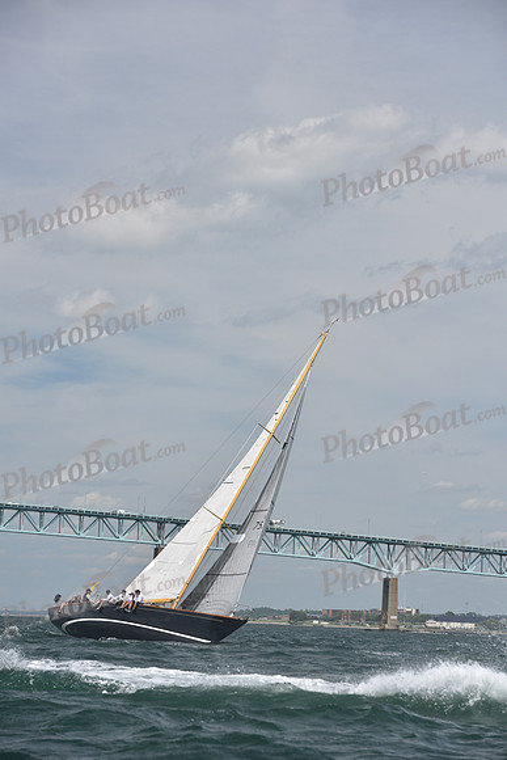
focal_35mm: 130
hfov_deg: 10.6
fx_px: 2744
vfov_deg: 15.8
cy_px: 380
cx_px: 254
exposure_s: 1/800
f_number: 7.1
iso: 320
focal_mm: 130
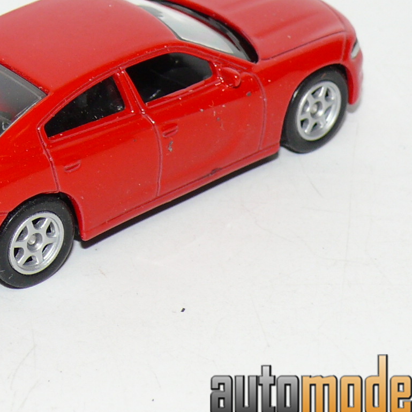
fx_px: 2774
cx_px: 81
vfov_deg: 8.5
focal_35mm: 206
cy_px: 110
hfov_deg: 8.5
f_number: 4
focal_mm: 14.1
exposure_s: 1/30
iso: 100
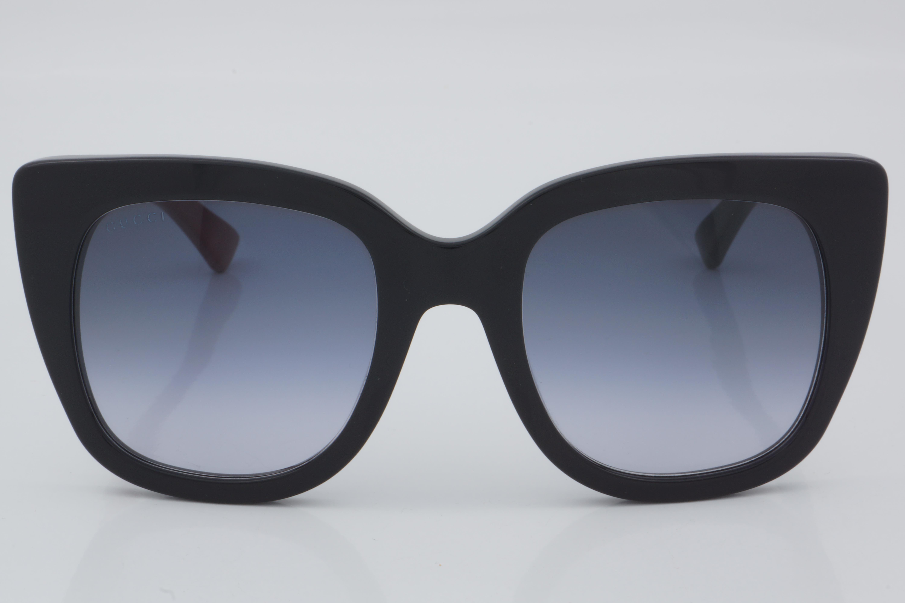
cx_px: 452
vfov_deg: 16.6
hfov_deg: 24.6
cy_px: 302
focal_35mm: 82
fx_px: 2074
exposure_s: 1/4
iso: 100
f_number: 32
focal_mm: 55
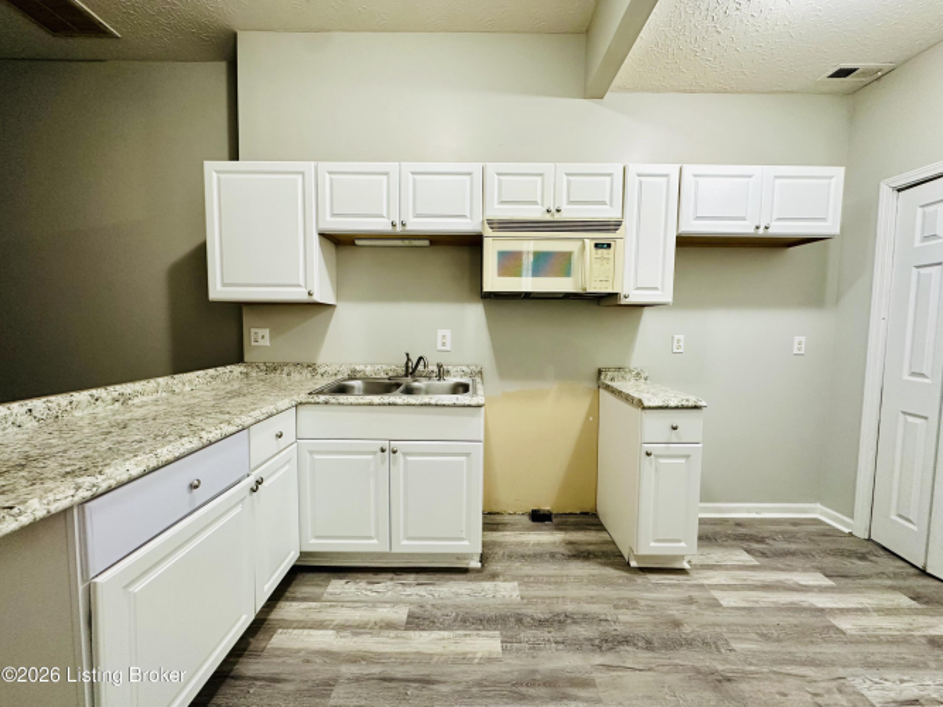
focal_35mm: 14
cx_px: 472
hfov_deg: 102.1
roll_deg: -0.3
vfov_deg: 85.7
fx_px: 381
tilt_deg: -4.1
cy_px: 354
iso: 160
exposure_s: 1/60
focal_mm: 2.22
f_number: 2.2
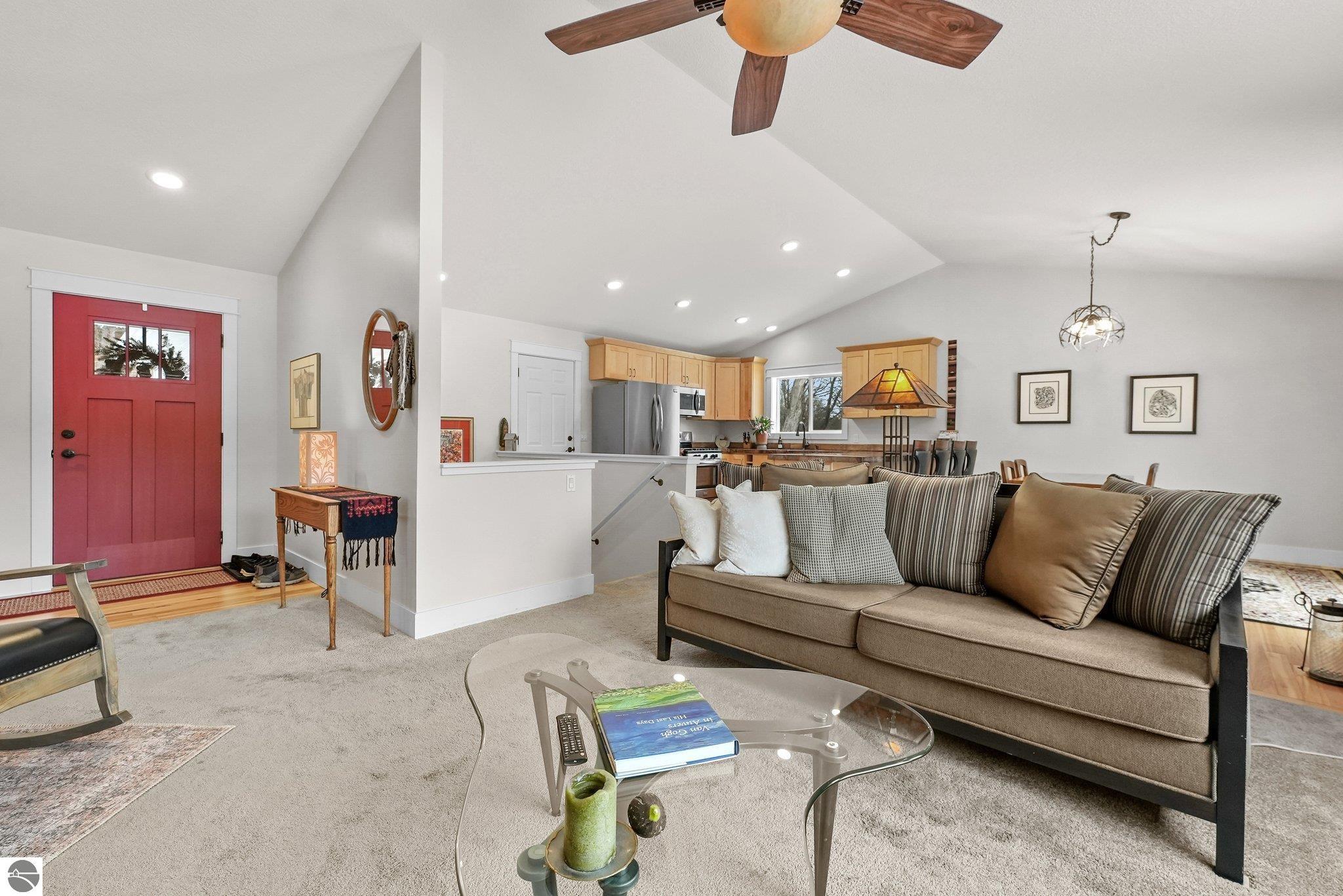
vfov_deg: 76.6
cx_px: 672
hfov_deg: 99.6
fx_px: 567
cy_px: 448
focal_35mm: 15
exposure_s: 1/6
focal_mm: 15.2
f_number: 7.1
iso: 2500
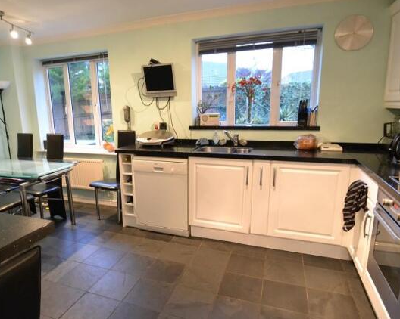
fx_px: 249
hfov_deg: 77.5
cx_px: 183
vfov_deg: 65.5
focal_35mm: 21
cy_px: 162
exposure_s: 1/30
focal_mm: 12
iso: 3200
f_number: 3.8
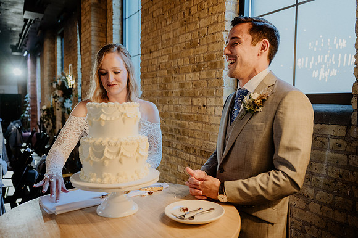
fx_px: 302
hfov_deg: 61.2
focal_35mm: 30
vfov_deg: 43.0
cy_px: 120
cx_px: 184
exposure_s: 1/125
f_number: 2.8
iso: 2000
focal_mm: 29.5
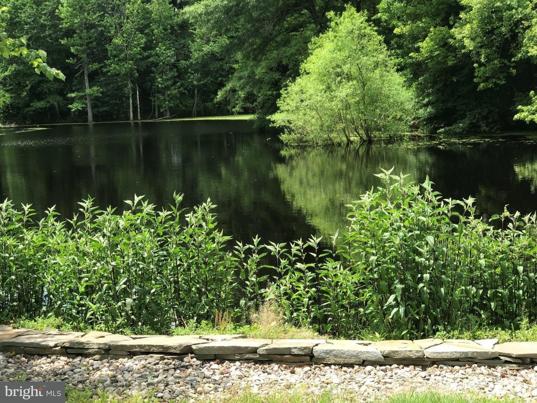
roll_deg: +2.3
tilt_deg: -8.4
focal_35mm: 57
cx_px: 268
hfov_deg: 33.8
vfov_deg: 25.7
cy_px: 202
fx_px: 884
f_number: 2.8
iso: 20
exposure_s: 1/320
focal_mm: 6.6
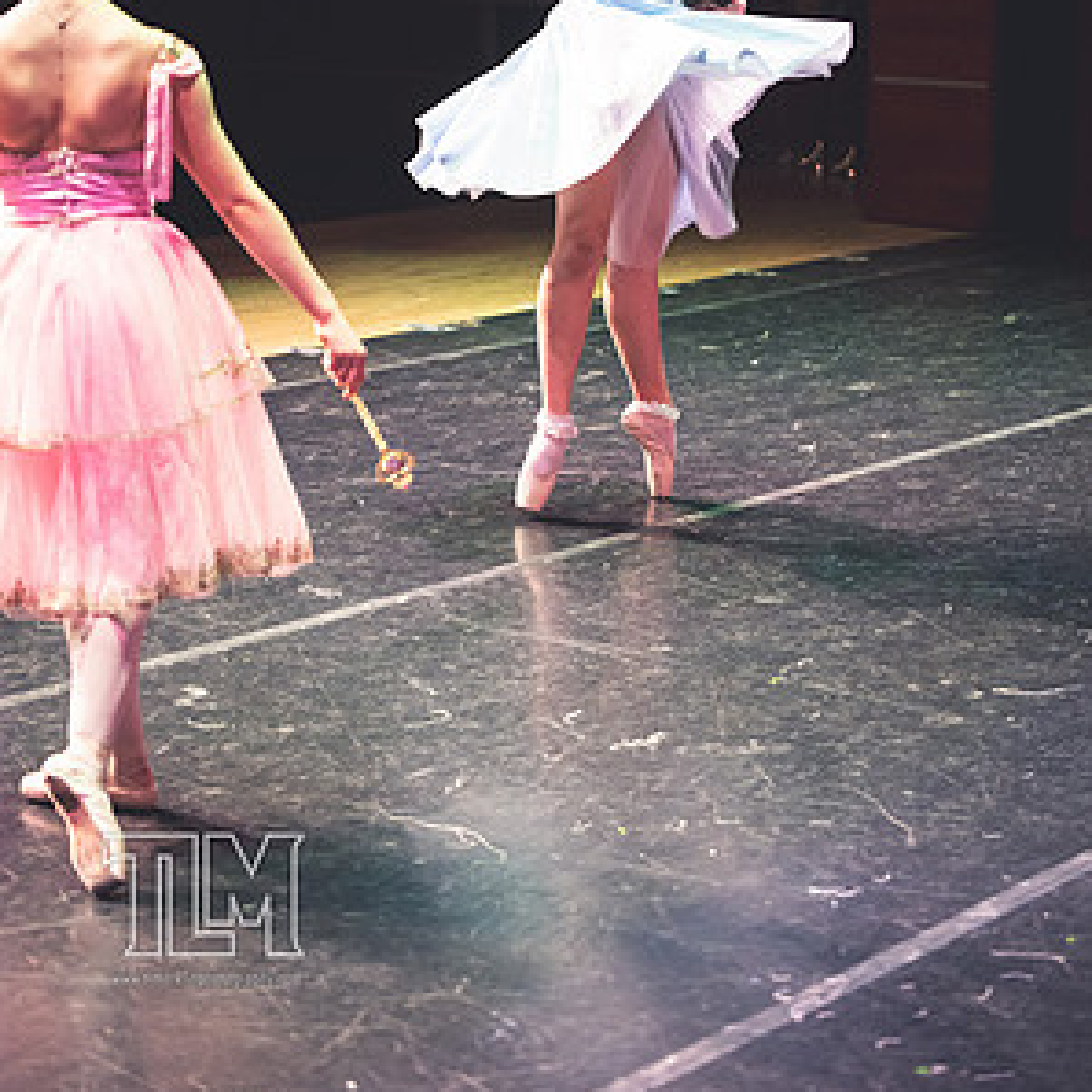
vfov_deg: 19.2
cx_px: 548
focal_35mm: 90
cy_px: 290
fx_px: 3212
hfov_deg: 19.3
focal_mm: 70
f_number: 2.8
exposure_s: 1/250
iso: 5600
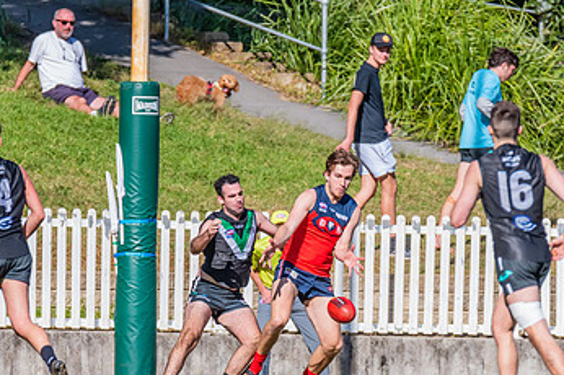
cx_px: 295
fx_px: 13648
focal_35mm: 872
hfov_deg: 2.4
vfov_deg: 1.6
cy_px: 288
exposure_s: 1/1600
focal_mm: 500
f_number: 10
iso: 800
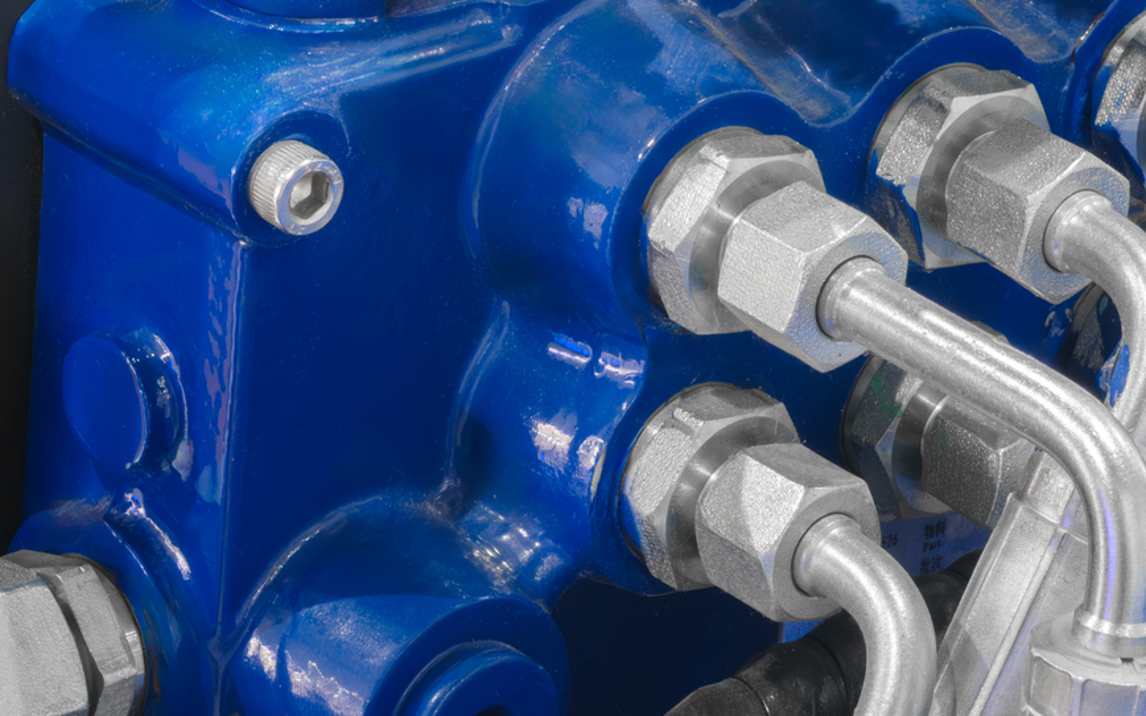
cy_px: 215
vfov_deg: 4.4
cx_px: 925
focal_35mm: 299
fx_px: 9336
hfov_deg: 7.0
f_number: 18
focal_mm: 80
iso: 800
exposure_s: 8.5
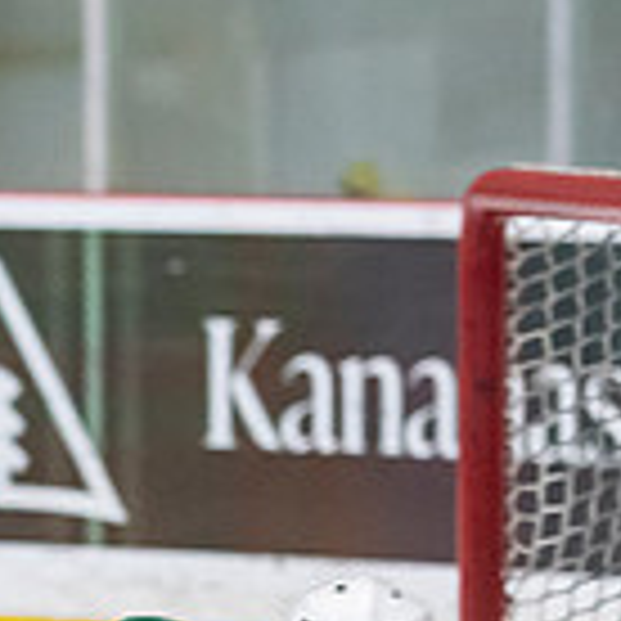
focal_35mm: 605
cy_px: 685
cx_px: -490
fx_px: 12279
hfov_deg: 2.9
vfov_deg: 2.9
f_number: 3.2
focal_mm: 110
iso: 2000
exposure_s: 1/640
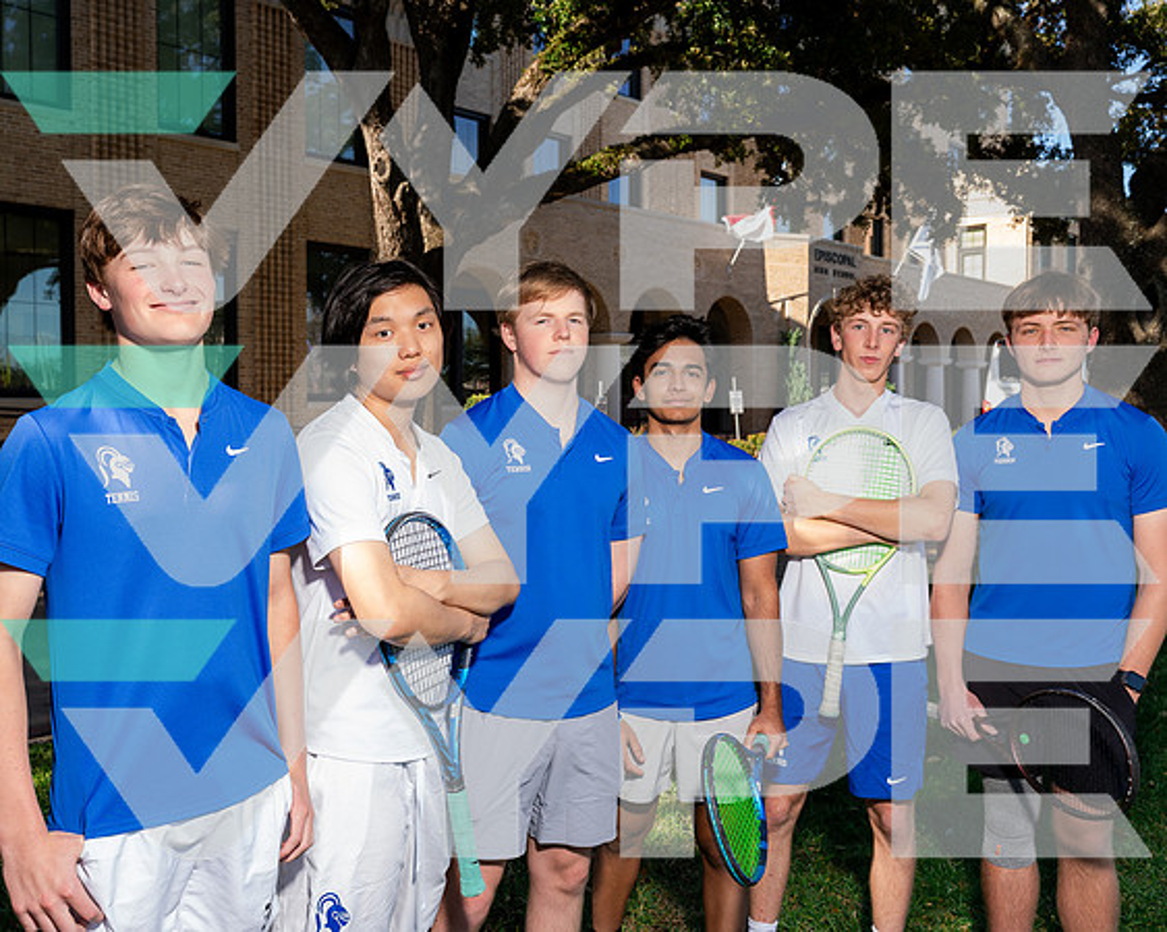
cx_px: 542
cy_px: 465
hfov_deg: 51.3
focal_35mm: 35
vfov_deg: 42.0
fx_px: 1214
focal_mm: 31
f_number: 8
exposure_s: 1/250
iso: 400
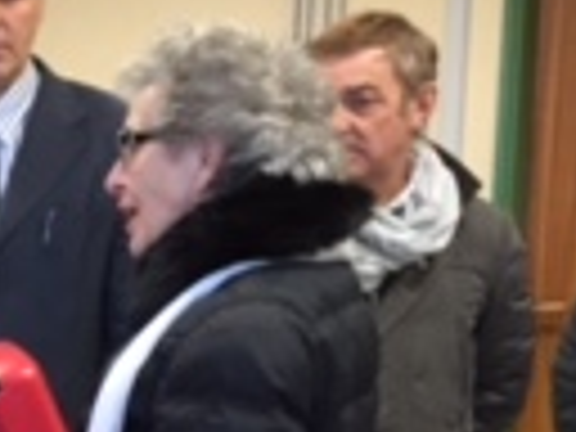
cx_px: -459
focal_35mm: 145
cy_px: 441
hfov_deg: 12.4
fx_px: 2413
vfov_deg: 10.1
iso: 125
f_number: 2.2
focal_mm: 4.15
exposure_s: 1/33
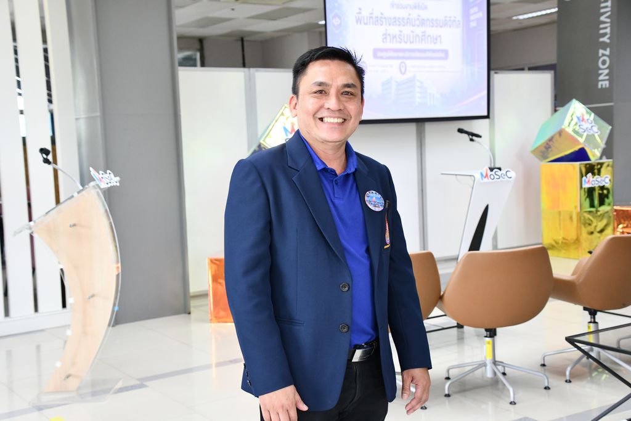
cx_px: 316
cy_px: 210
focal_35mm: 48
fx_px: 841
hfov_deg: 41.1
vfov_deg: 28.1
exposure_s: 1/125
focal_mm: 32
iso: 1250
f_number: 4
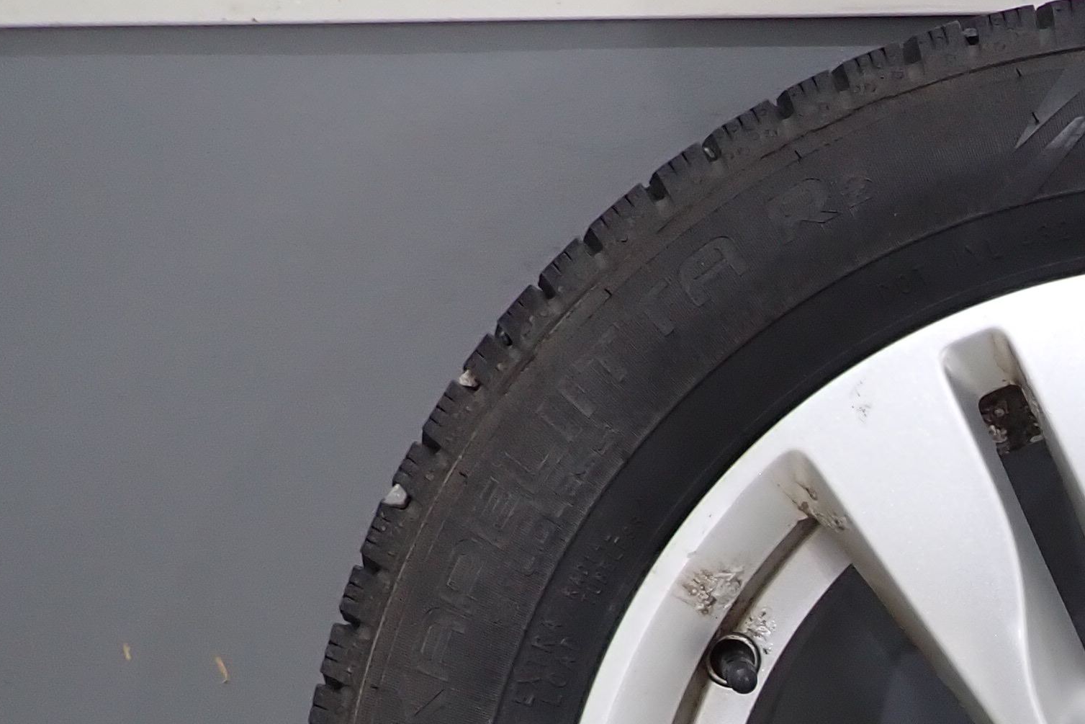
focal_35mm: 69
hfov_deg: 25.8
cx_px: 1338
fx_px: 2080
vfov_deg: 18.7
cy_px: 871
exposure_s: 1/60
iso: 160
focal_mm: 4.5
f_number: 2
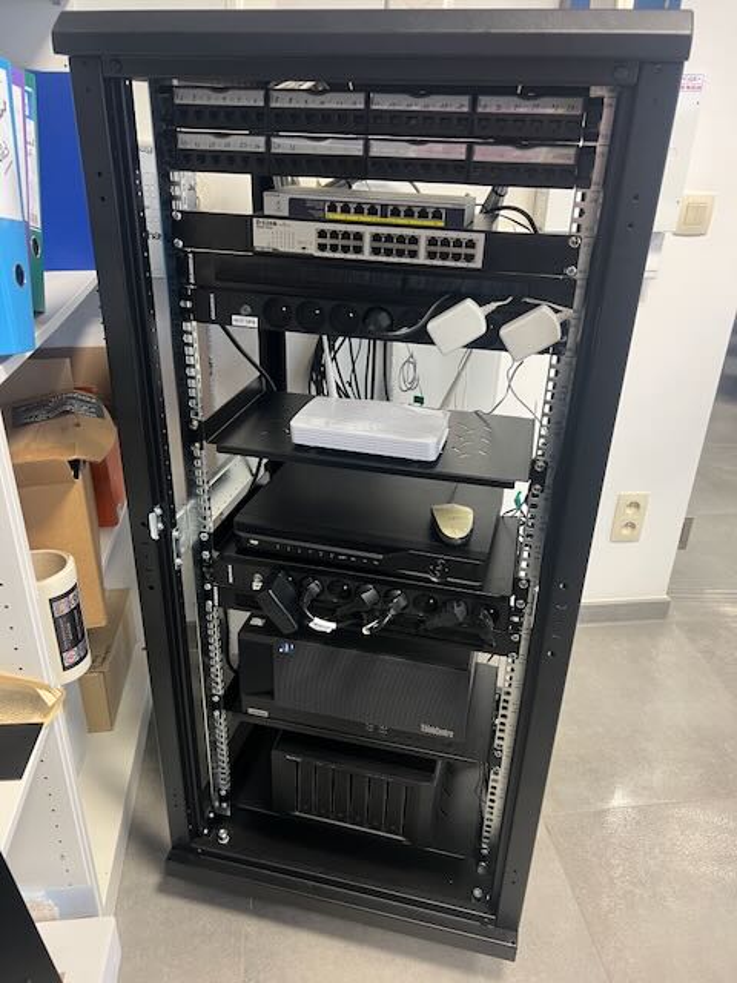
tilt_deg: -25.5
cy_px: 492
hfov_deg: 53.1
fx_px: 738
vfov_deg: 67.3
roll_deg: -1.5
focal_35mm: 26
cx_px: 368
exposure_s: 1/50
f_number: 1.5
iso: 200
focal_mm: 5.7
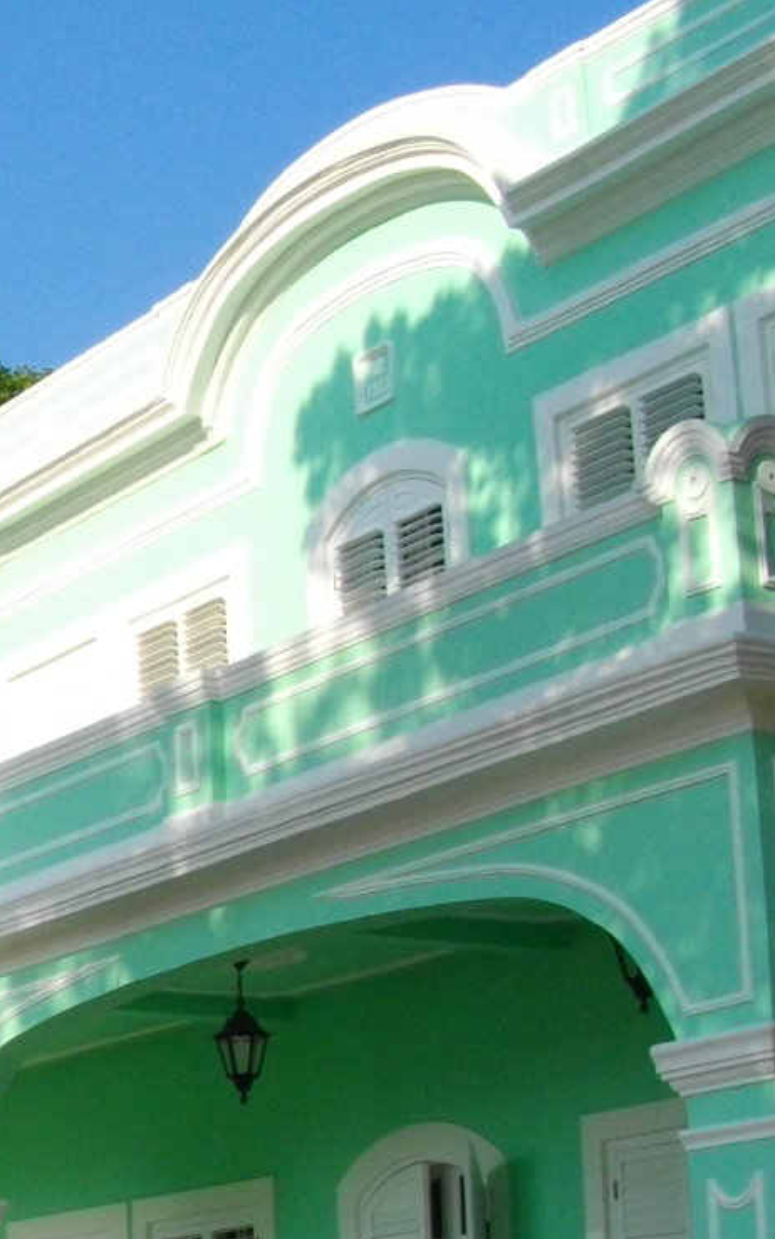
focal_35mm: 94
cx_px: -579
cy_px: 977
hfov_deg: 12.8
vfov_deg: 21.8
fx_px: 3176
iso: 100
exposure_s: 1/400
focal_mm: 5.7
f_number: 5.5
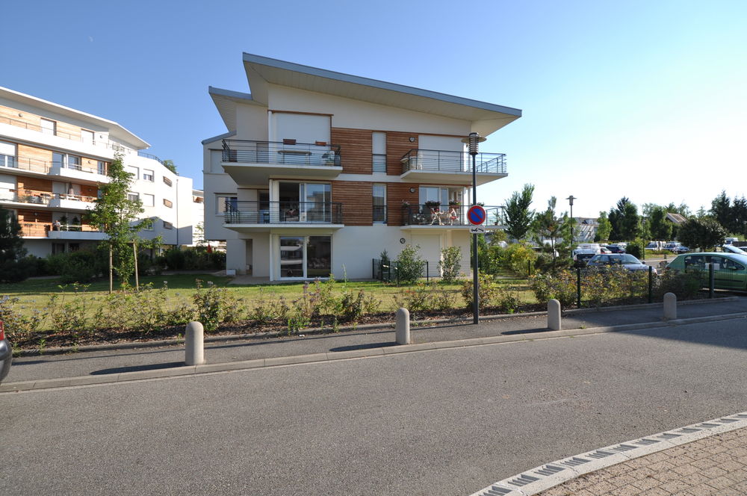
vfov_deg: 67.2
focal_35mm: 18
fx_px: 373
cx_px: 374
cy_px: 248
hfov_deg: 90.1
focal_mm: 12
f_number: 7.1
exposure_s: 1/200
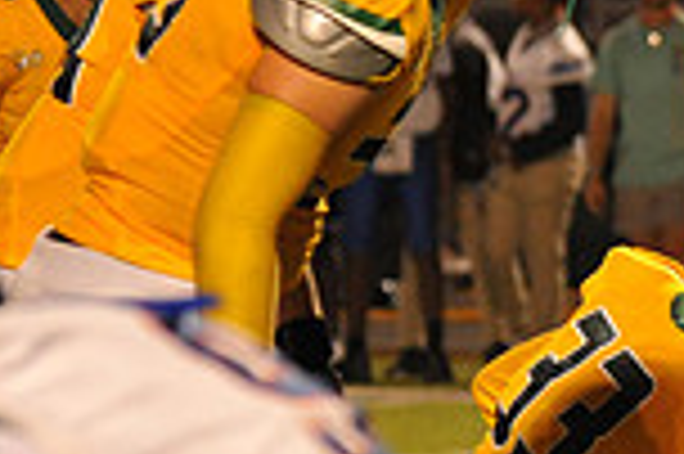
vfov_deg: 1.8
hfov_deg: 2.7
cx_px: 1184
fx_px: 14519
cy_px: 315
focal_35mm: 765
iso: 3200
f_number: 6.3
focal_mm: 200
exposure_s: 1/160
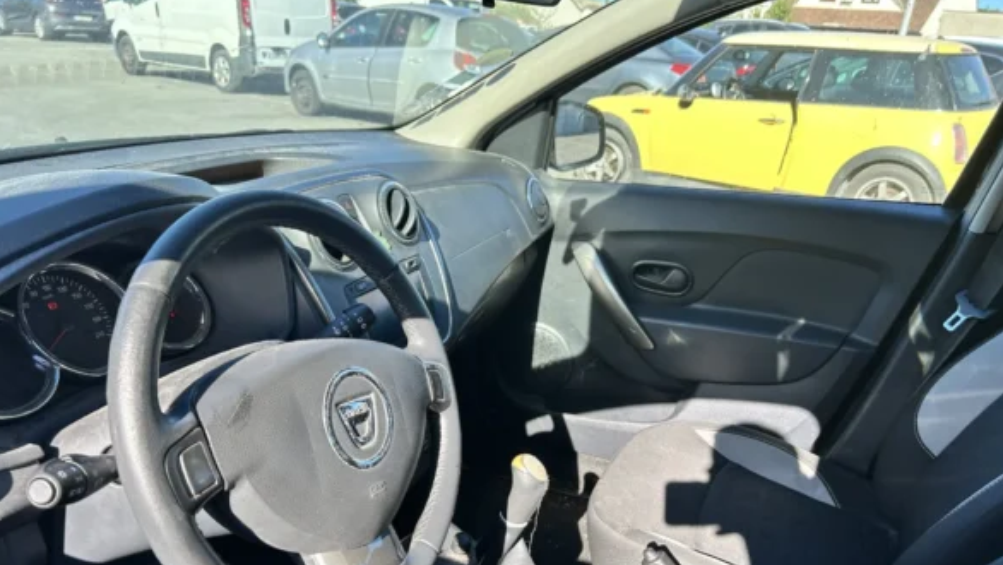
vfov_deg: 39.7
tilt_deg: -25.9
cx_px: 496
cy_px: 380
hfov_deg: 66.0
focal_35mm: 29
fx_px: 771
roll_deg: -5.6
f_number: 1.5
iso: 50
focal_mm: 5.7
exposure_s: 1/646
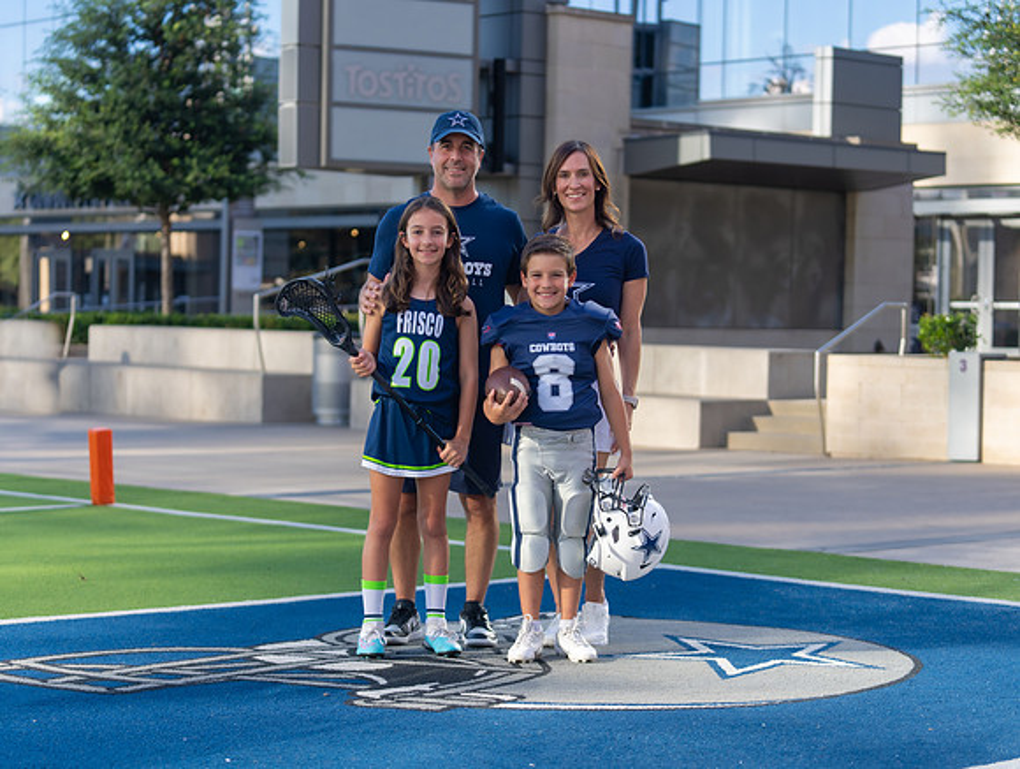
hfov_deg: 25.6
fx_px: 2241
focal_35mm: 76
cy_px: 384
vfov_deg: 19.5
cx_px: 512
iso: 100
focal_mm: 70
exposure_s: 1/500
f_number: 2.8
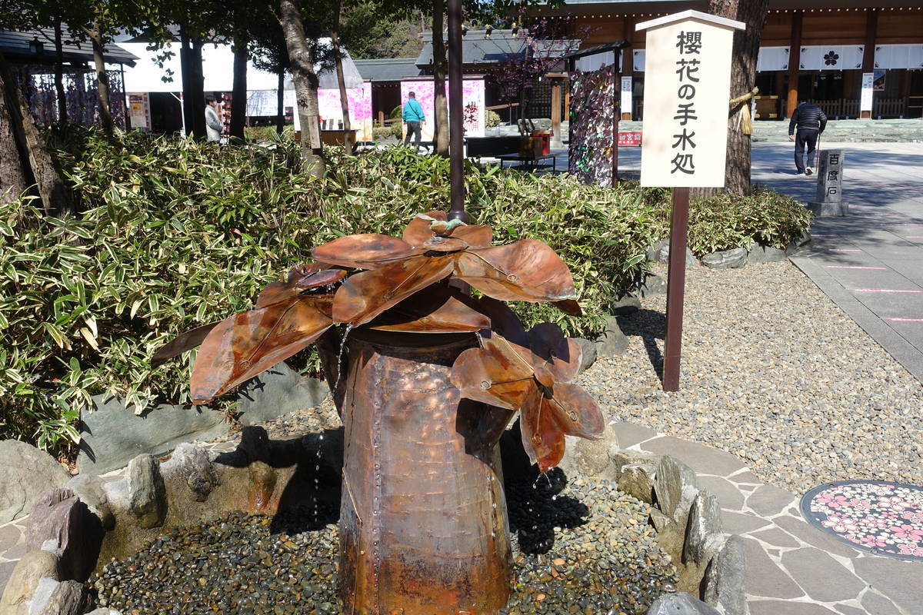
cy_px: 308
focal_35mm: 34
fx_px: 872
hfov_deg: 55.8
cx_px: 462
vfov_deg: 38.9
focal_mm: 12.64
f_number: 5.6
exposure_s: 1/400
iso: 125
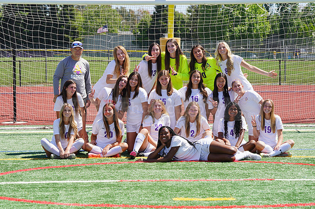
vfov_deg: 9.9
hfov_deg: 14.8
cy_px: 104
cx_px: 158
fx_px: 1216
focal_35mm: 139
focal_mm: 139
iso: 200
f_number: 11
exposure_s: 1/250
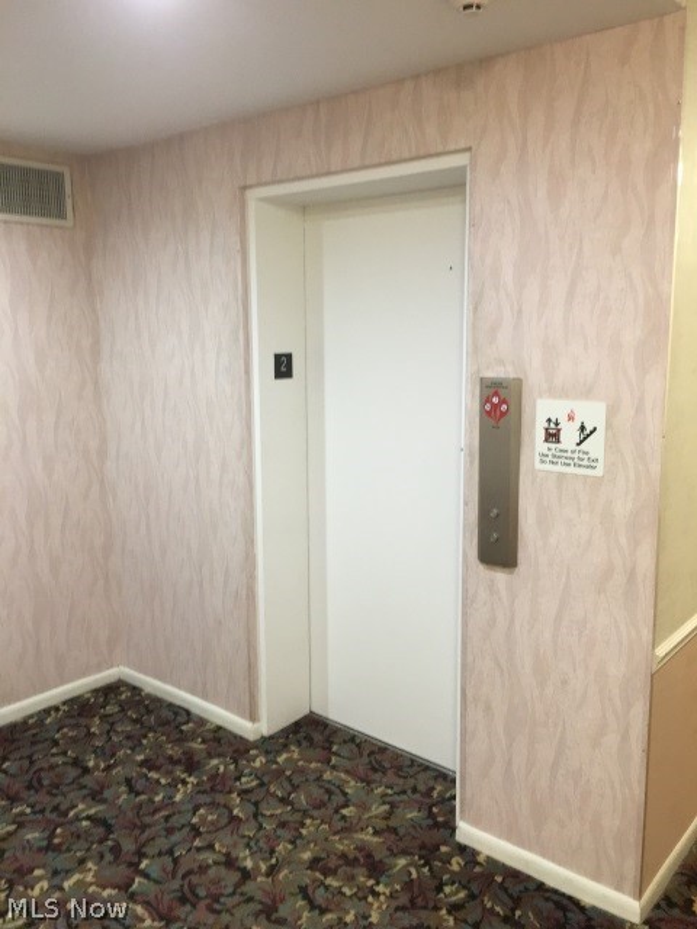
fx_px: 779
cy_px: 464
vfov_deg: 61.7
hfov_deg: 48.2
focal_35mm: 29
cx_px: 348
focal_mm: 4.15
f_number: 2.2
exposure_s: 1/30
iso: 160
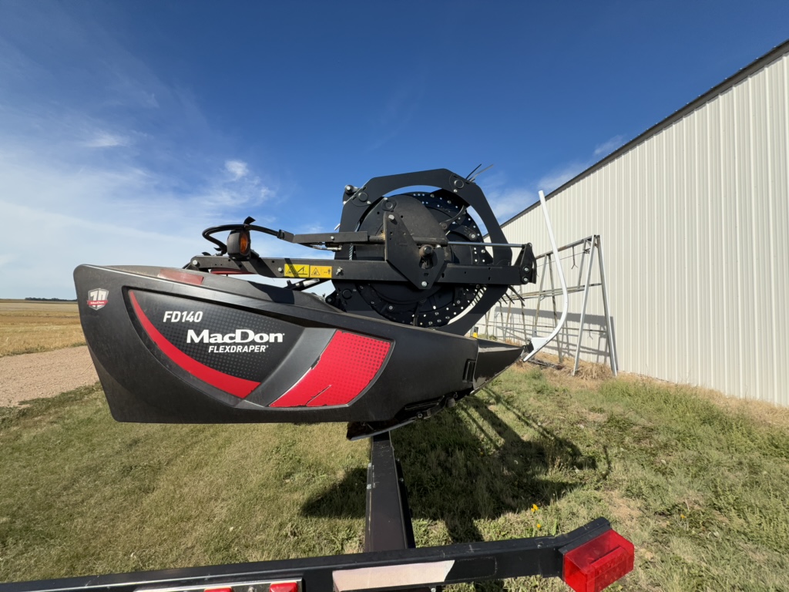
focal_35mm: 14
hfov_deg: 102.1
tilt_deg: -0.2
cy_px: 296
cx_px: 394
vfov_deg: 85.7
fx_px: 319
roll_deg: -1.2
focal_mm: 2.22
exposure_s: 1/1227
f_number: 2.2
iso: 20
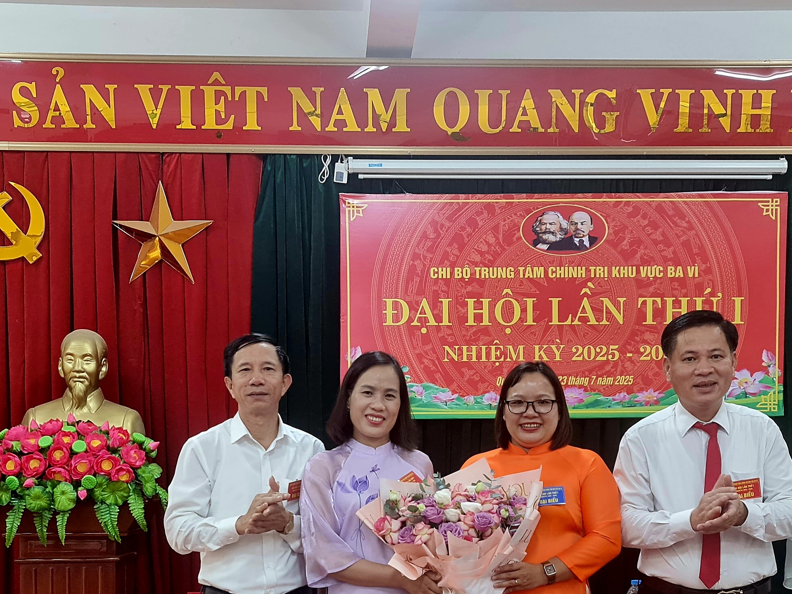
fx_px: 1167
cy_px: 489
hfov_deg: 37.5
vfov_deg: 27.9
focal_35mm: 51
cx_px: 404
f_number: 1.8
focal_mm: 7
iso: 250
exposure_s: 1/60.2
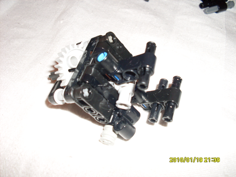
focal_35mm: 38
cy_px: 88
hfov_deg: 49.0
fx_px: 259
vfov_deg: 37.7
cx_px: 118
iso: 100
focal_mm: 6.3
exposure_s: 1/45
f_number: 2.8
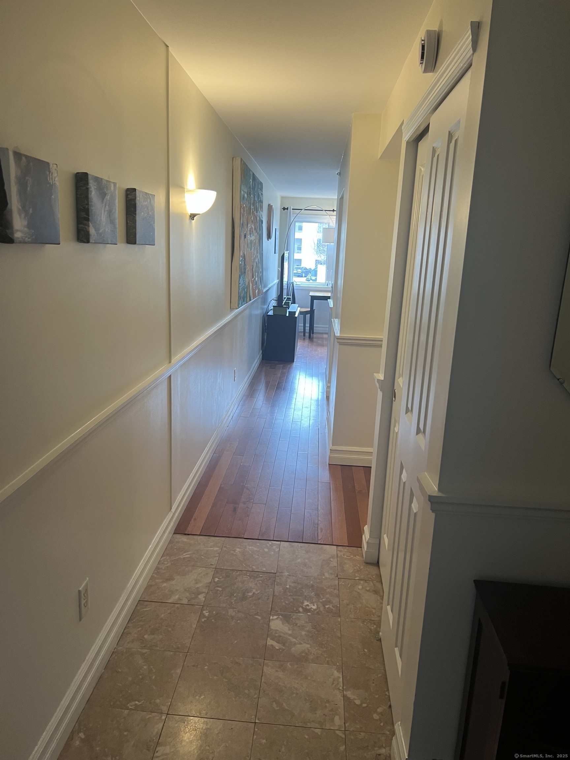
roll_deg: -3.4
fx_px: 571
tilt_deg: -13.5
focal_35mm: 26
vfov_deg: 67.3
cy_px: 380
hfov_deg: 53.1
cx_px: 285
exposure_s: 1/60
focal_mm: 5.7
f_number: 1.5
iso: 125
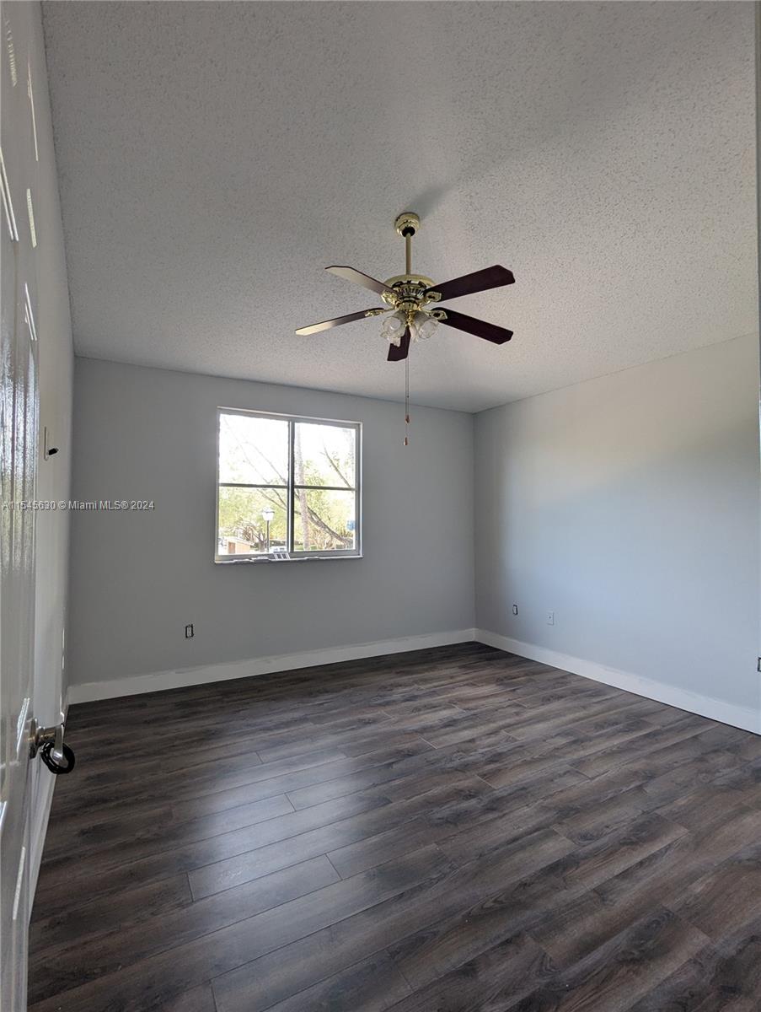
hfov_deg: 78.2
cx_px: 380
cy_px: 506
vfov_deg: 94.4
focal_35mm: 16
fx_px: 468
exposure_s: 1/60.6
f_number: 2.2
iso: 77
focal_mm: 2.35
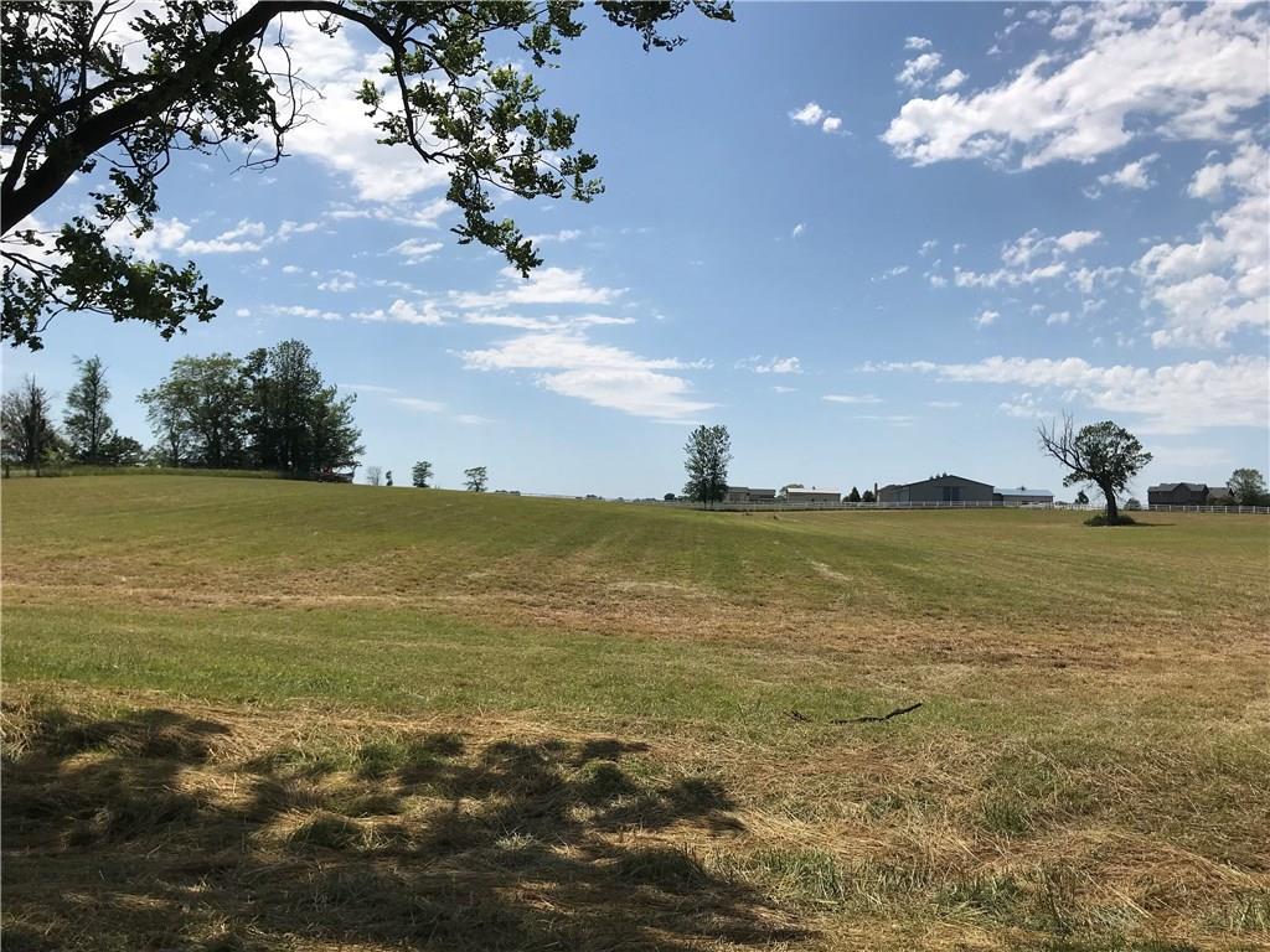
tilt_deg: +2.3
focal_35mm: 28
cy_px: 476
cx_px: 635
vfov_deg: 49.7
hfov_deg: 63.4
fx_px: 1027
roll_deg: -4.6
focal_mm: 3.99
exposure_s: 1/5319
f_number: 1.8
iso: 20
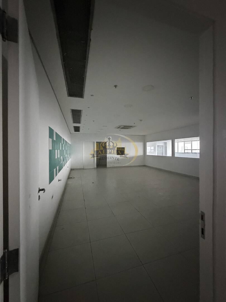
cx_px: 113
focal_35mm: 14
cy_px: 151
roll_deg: -0.3
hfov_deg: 85.7
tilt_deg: +0.3
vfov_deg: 102.1
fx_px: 122
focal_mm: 2.22
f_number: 2.2
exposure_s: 1/30
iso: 1250
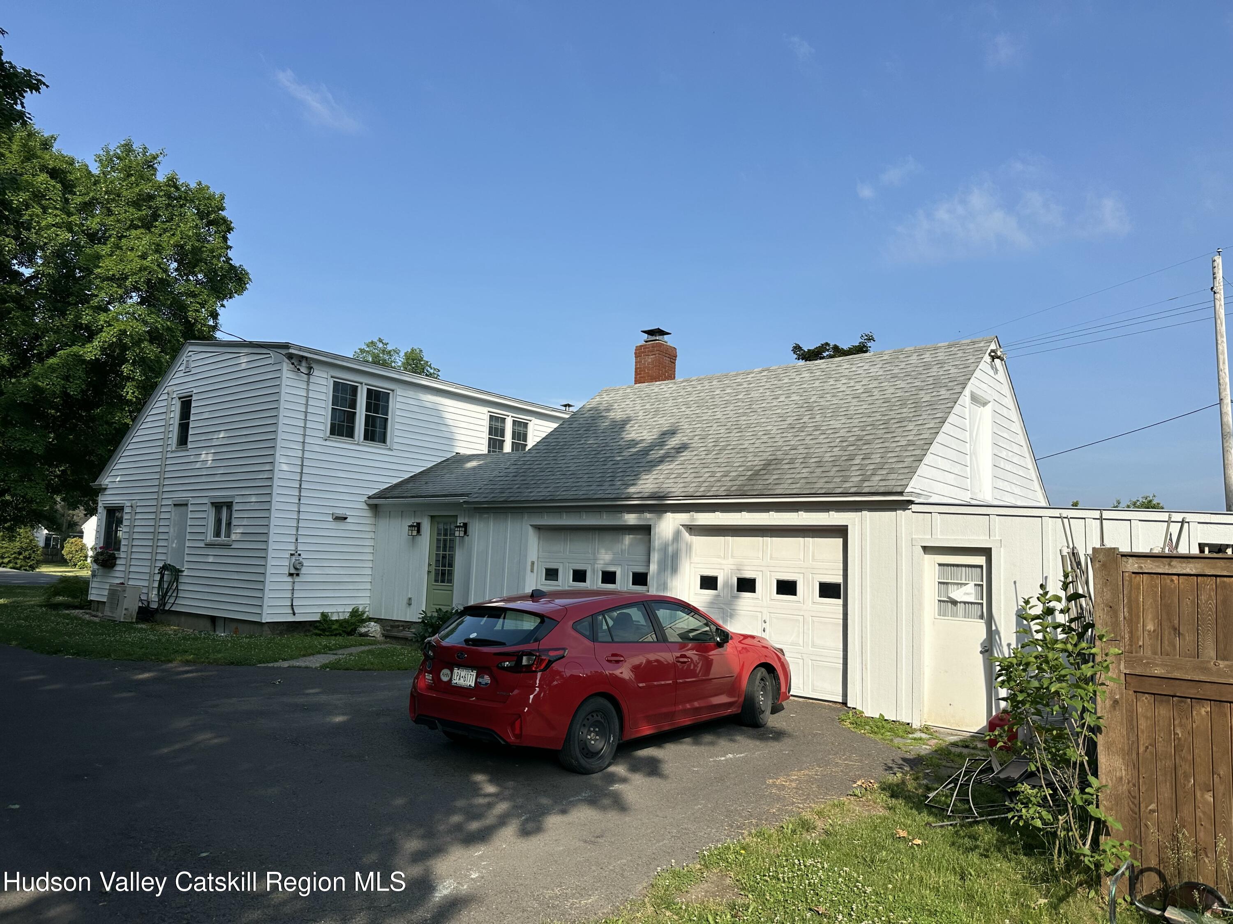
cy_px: 462
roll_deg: -2.0
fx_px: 855
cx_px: 616
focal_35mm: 24
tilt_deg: +6.3
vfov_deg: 56.8
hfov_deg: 71.6
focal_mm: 6.86
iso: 80
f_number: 1.78
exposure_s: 1/5263
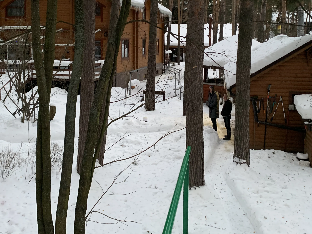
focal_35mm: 40
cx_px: 157
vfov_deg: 35.2
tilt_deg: -5.1
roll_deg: -0.5
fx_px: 361
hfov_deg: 46.8
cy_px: 59
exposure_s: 1/51
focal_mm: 4.25
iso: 400
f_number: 1.8
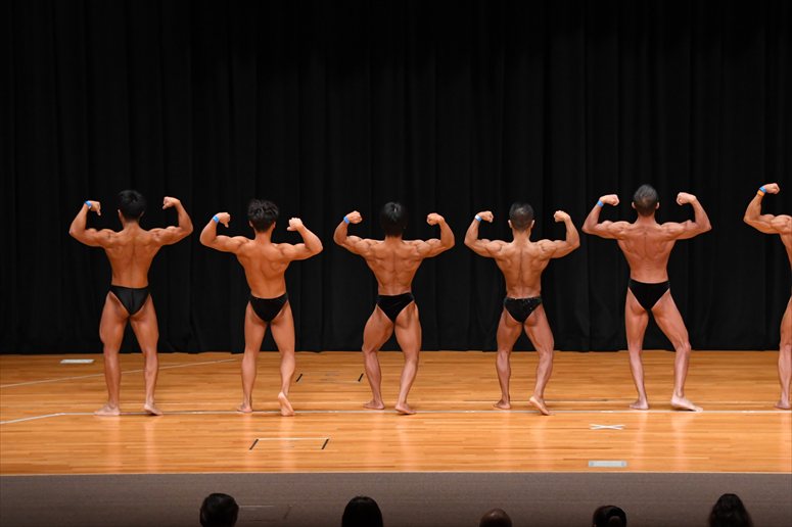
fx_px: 3232
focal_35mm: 147
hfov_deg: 14.0
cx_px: 396
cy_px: 264
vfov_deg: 9.3
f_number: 5.6
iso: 3200
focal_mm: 98
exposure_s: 1/400
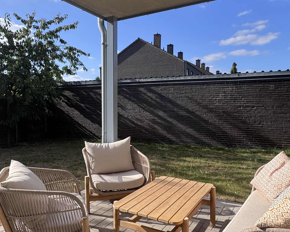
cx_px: 107
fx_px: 257
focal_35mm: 30
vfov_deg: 48.5
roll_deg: +0.1
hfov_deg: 58.0
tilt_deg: -2.8
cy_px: 117
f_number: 2.2
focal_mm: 2.22
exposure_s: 1/1178
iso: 50
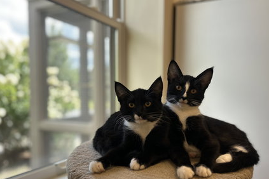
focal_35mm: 32
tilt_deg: -3.4
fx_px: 239
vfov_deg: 40.9
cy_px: 108
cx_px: 146
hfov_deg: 58.6
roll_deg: -0.1
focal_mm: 5.7
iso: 40
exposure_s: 1/121
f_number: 1.5
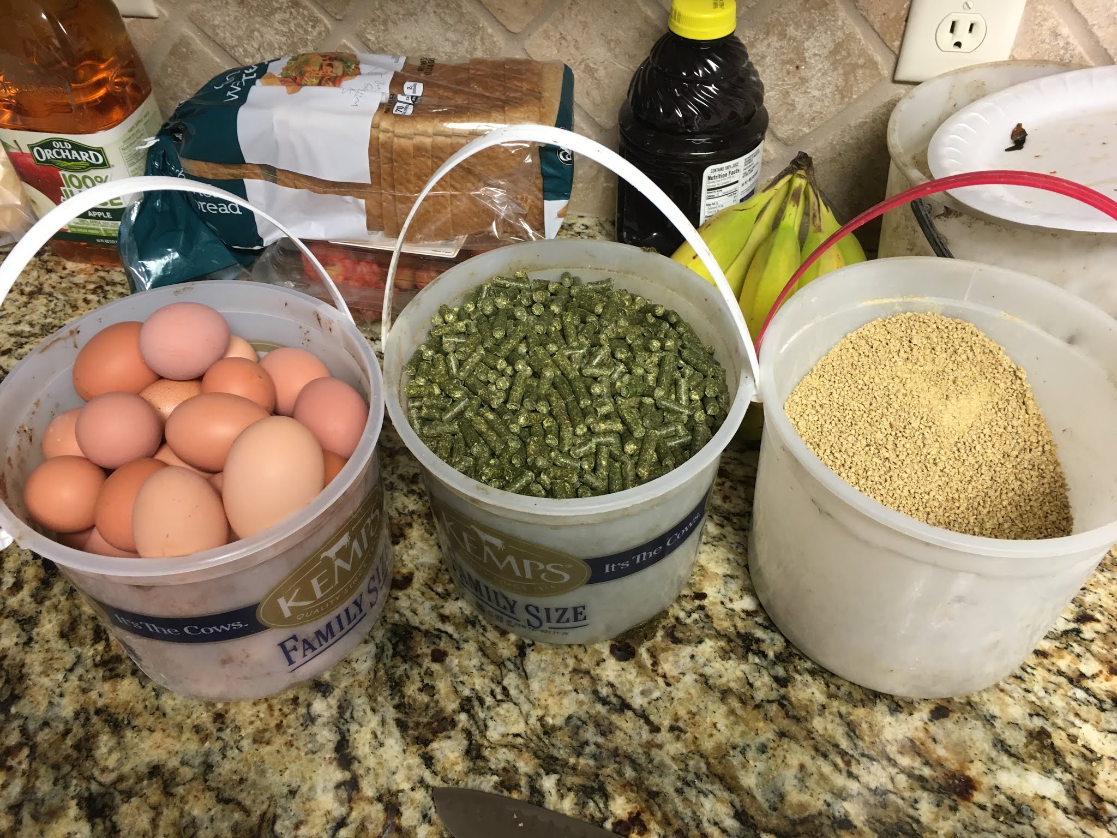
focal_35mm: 29
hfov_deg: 61.7
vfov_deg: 48.2
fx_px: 936
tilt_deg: -46.7
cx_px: 558
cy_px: 419
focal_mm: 4.15
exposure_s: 1/30
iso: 100
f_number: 2.2
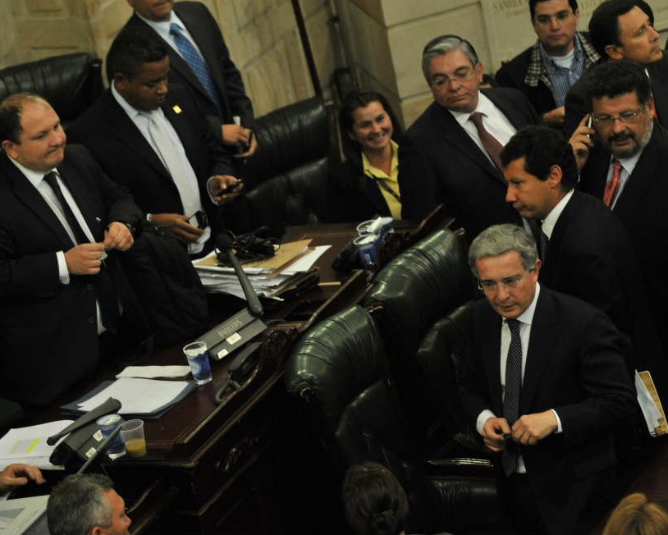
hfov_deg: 10.3
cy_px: 267
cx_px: 355
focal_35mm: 187
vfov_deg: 8.3
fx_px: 3699
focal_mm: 110
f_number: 2.8
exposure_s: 1/50
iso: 1000
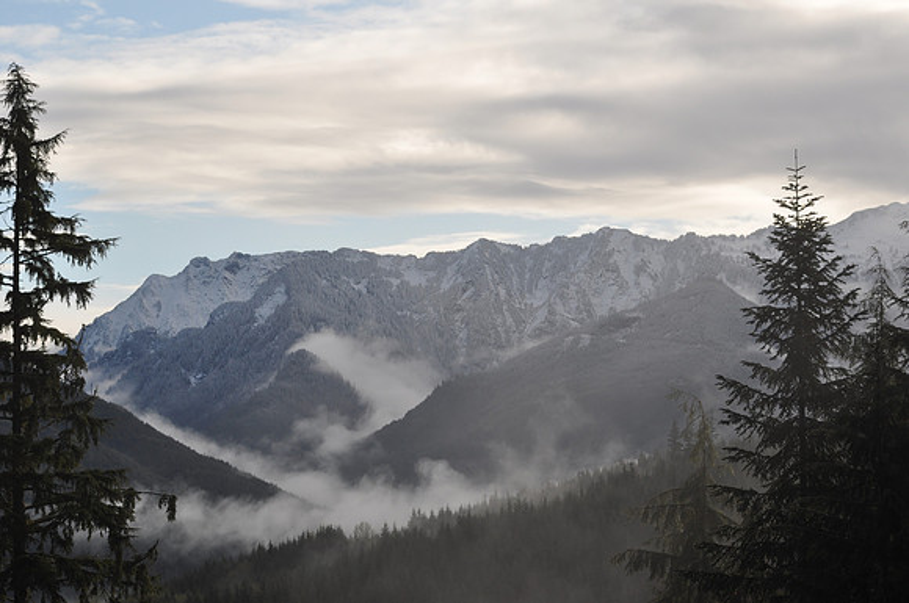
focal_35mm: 105
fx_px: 2648
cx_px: 454
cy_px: 302
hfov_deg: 19.5
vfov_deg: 13.0
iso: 200
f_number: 13
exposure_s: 1/200
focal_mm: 70
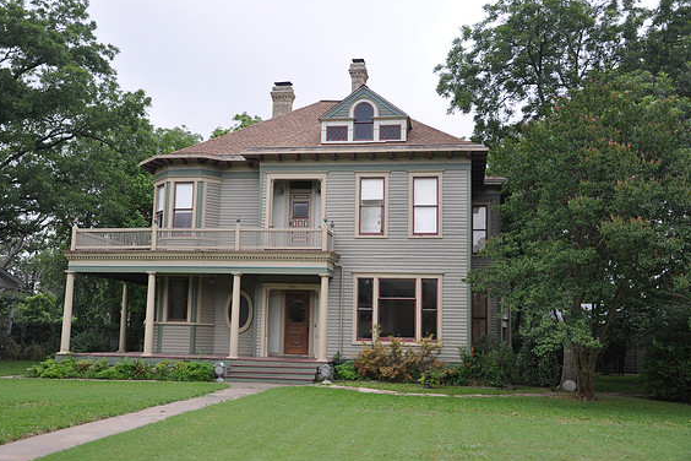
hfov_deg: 50.1
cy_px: 230
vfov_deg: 34.6
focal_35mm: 39
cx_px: 337
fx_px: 739
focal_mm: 25
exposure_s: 1/80
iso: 400
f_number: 4.5
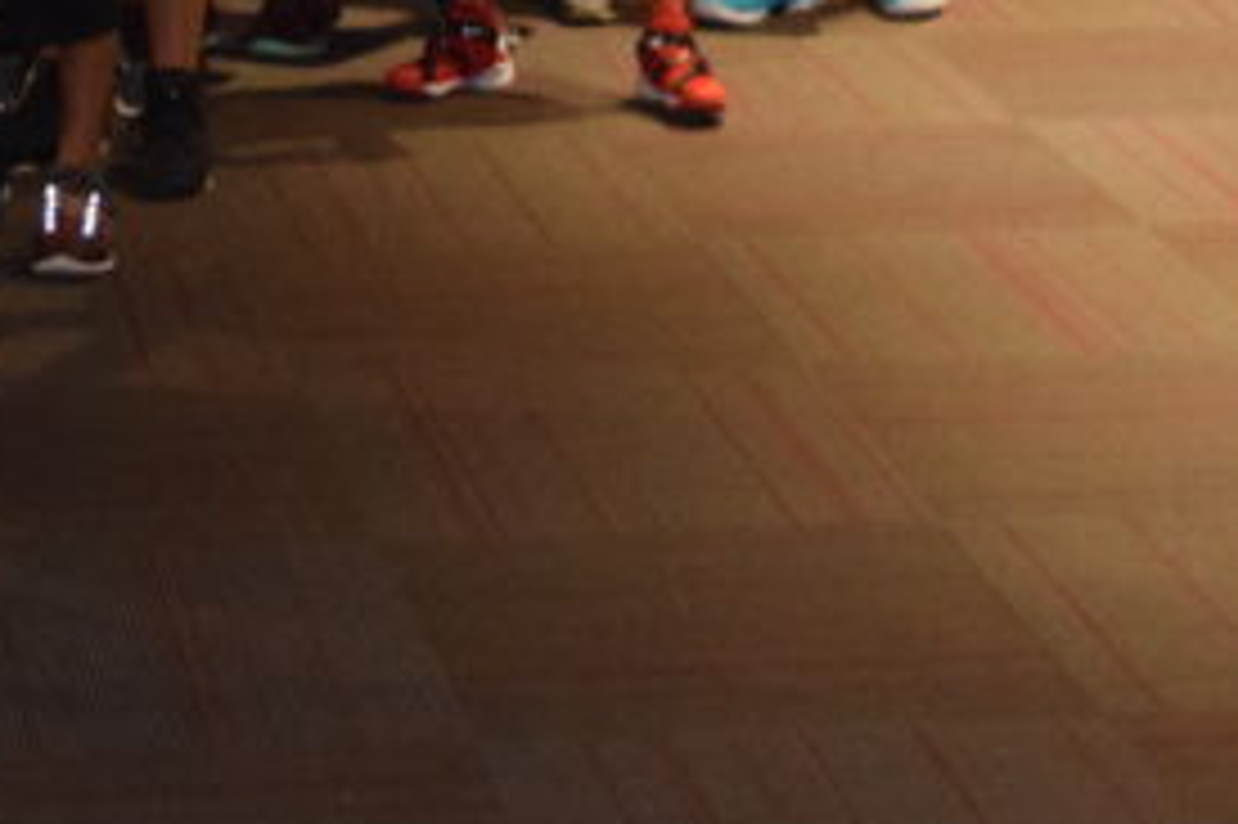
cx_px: 221
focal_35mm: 151
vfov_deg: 8.9
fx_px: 5185
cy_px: -417
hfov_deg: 13.5
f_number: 4
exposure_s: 1/60
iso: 2500
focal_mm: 27
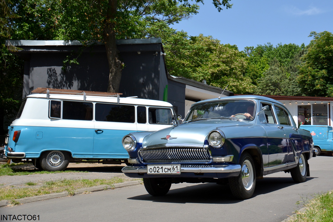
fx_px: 444
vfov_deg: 28.1
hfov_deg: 41.1
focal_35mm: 48
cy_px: 111
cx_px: 166
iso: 400
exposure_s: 1/2000
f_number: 7.1
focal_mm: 32
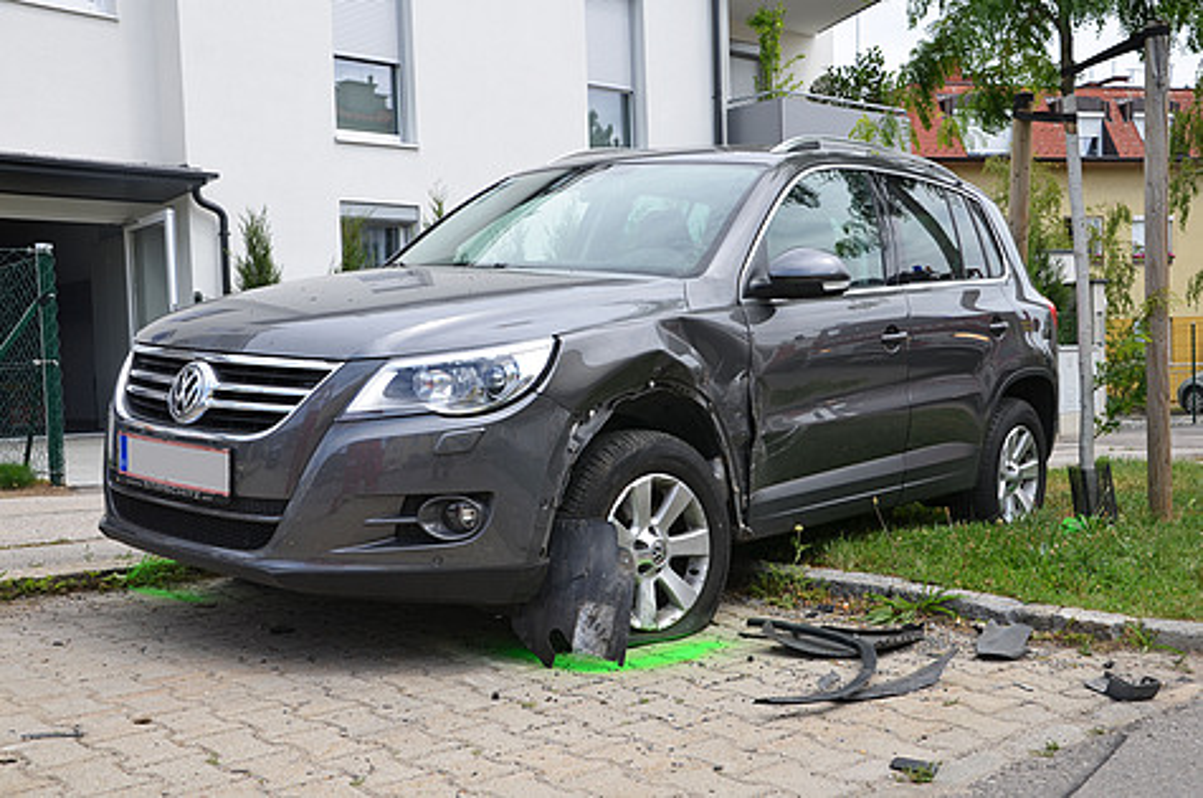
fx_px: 1251
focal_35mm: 38
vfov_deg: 35.4
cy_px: 399
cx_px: 602
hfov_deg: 51.4
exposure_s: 1/250
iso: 200
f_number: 8
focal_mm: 25
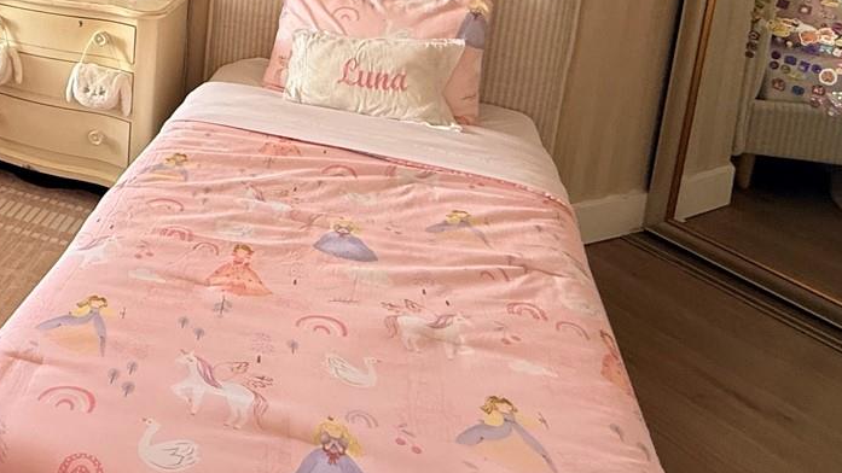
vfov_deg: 30.2
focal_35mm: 35
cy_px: -48
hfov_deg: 48.7
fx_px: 781
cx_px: 40
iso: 200
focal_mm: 2.22
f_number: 2.2
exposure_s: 1/99
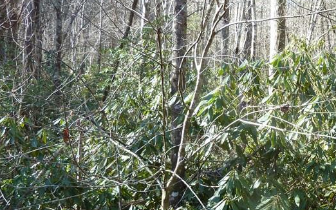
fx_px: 476
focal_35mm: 52
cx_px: 308
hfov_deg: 36.3
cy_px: 167
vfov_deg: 24.5
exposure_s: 1/60
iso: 80
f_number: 3.3
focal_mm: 4.1
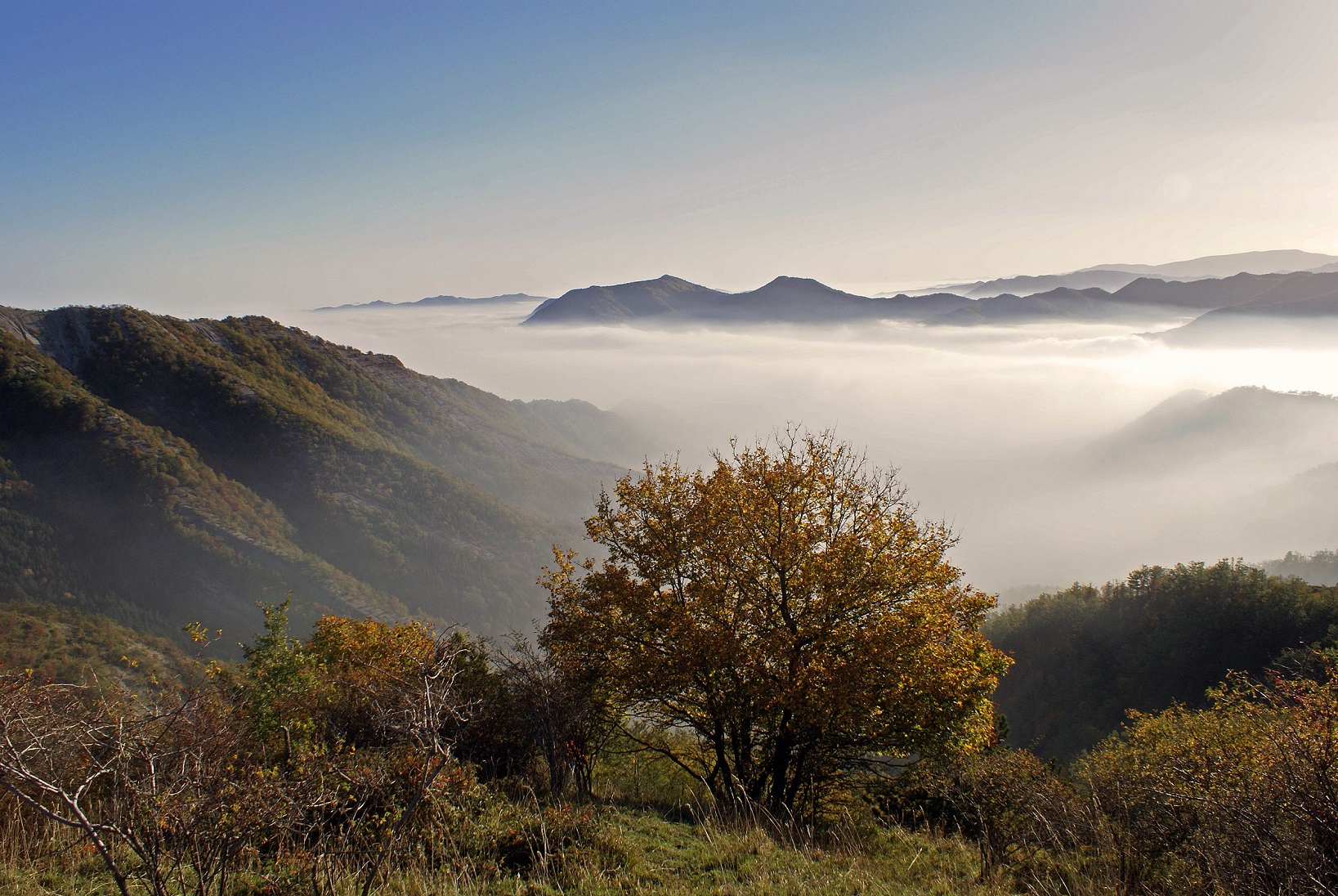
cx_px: 669
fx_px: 1005
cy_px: 448
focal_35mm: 27
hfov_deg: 67.3
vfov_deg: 48.1
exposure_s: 1/200
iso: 100
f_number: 11
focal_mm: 18
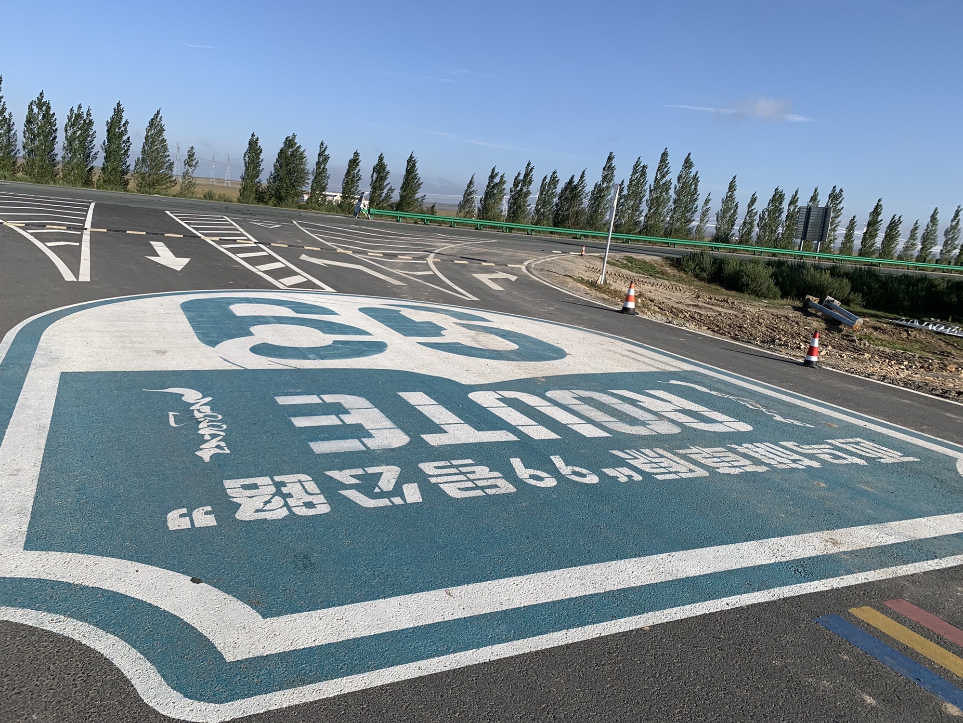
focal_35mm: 26
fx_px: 723
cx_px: 482
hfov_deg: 67.3
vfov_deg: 53.1
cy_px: 362
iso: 25
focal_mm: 4.25
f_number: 1.8
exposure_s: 1/2755
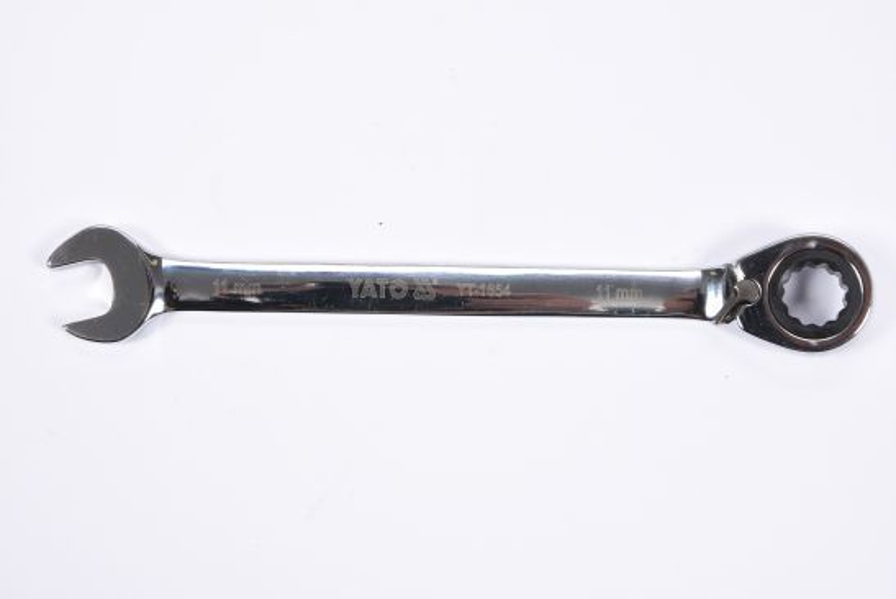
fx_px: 1869
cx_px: 448
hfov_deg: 27.0
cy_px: 300
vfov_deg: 18.2
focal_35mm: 75
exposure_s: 1/125
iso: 250
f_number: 14
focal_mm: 50
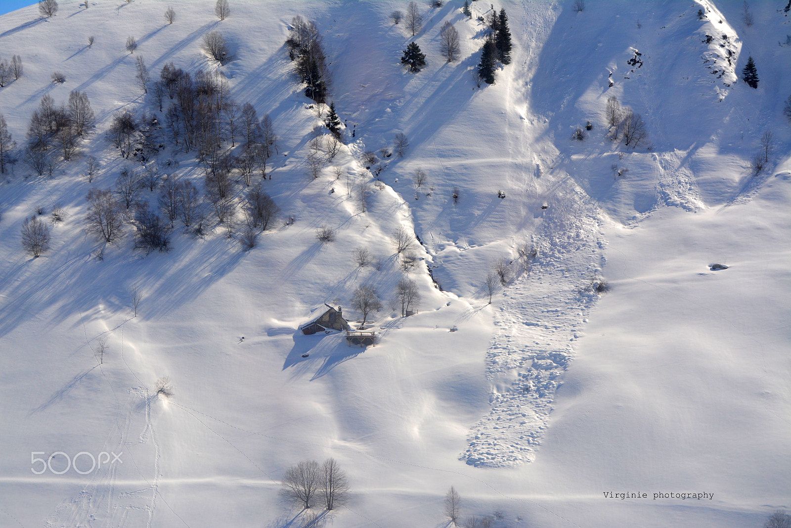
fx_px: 1813
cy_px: 264
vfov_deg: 16.6
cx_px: 396
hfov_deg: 24.6
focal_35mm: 82
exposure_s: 1/2000
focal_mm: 55
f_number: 8
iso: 400
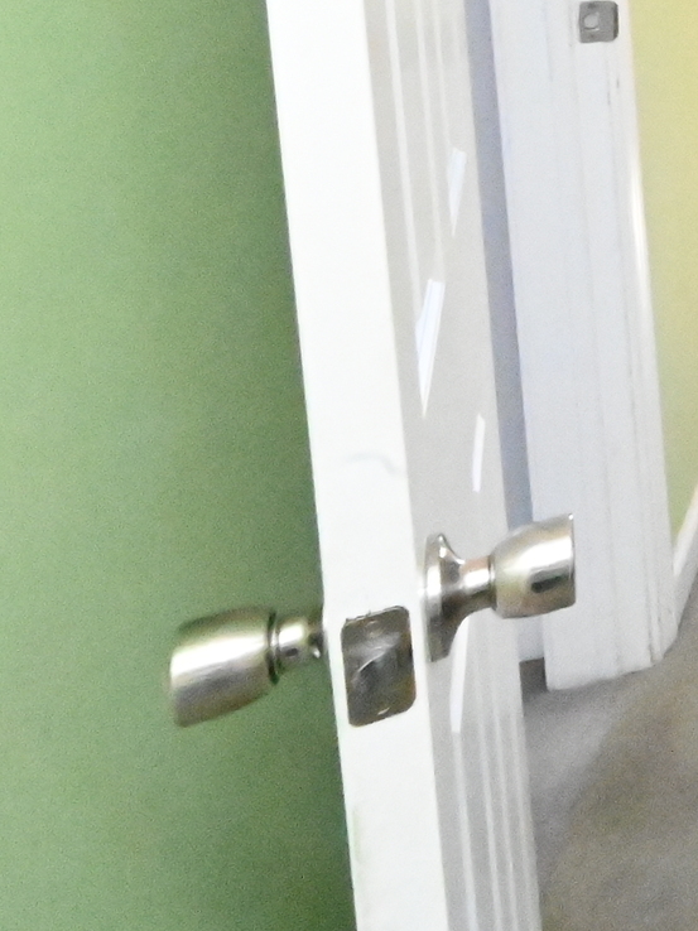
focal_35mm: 56
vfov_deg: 28.7
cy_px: -250
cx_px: 1707
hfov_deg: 14.8
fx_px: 1506
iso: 36000
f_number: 22
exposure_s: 1/200
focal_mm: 14
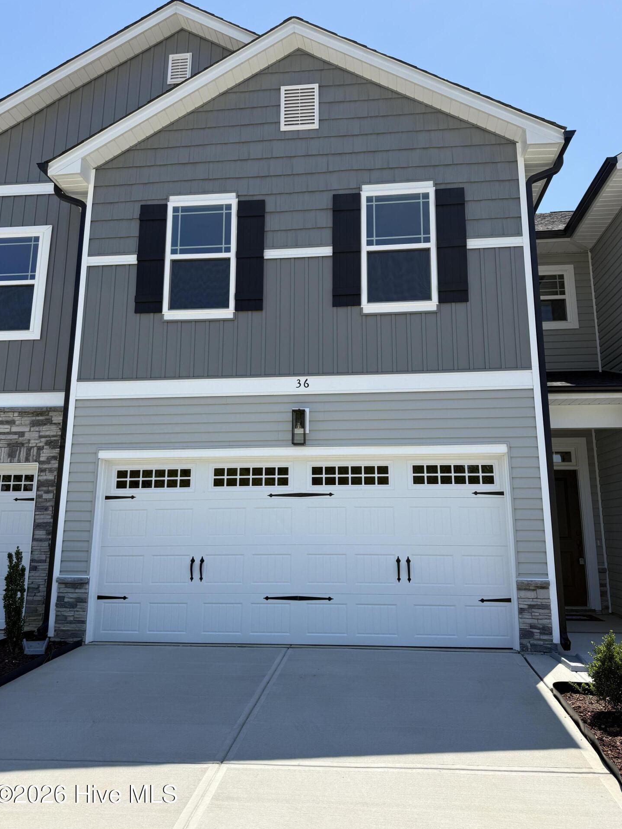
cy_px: 402
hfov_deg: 54.9
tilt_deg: +12.9
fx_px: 599
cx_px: 317
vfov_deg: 69.4
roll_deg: -0.3
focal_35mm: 25
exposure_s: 1/3584
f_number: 1.78
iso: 80
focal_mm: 6.76
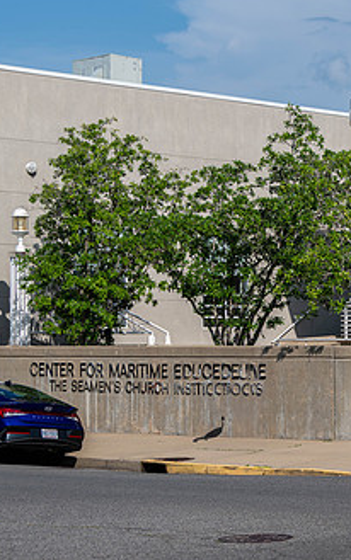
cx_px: 482
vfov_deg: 18.3
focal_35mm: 114
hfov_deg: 11.2
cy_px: 324
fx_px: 1743
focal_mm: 62
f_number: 8
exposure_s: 1/160
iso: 64
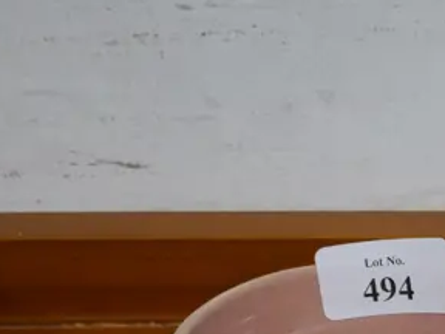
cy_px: 445
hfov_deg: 15.2
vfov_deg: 11.9
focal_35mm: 121
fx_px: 1555
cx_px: 654
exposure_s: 1/60
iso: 320
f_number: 4
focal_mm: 17
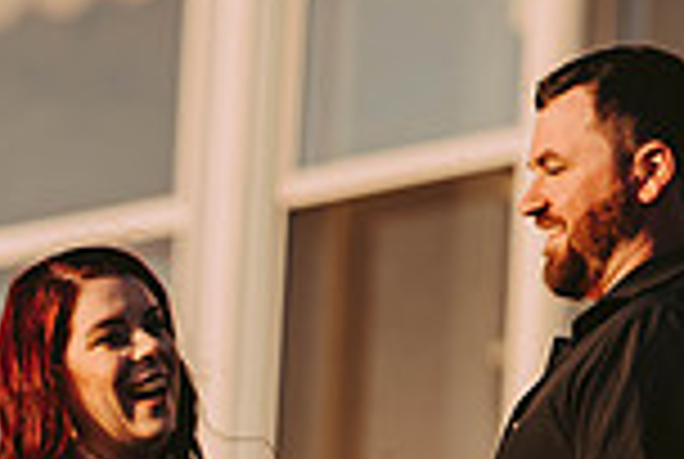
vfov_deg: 1.9
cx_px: -162
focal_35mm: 742
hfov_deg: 2.8
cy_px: 767
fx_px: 14125
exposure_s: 1/1250
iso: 250
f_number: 2.8
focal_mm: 195
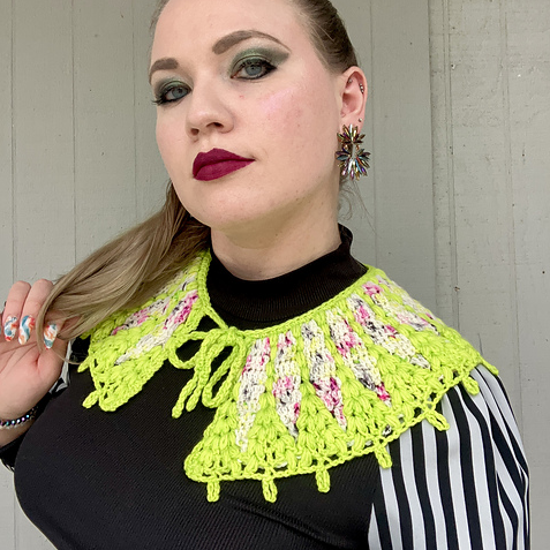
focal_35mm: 38
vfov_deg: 43.8
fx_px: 683
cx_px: 275
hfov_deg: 43.9
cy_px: 247
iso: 80
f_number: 2.2
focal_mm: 2.87
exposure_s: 1/78
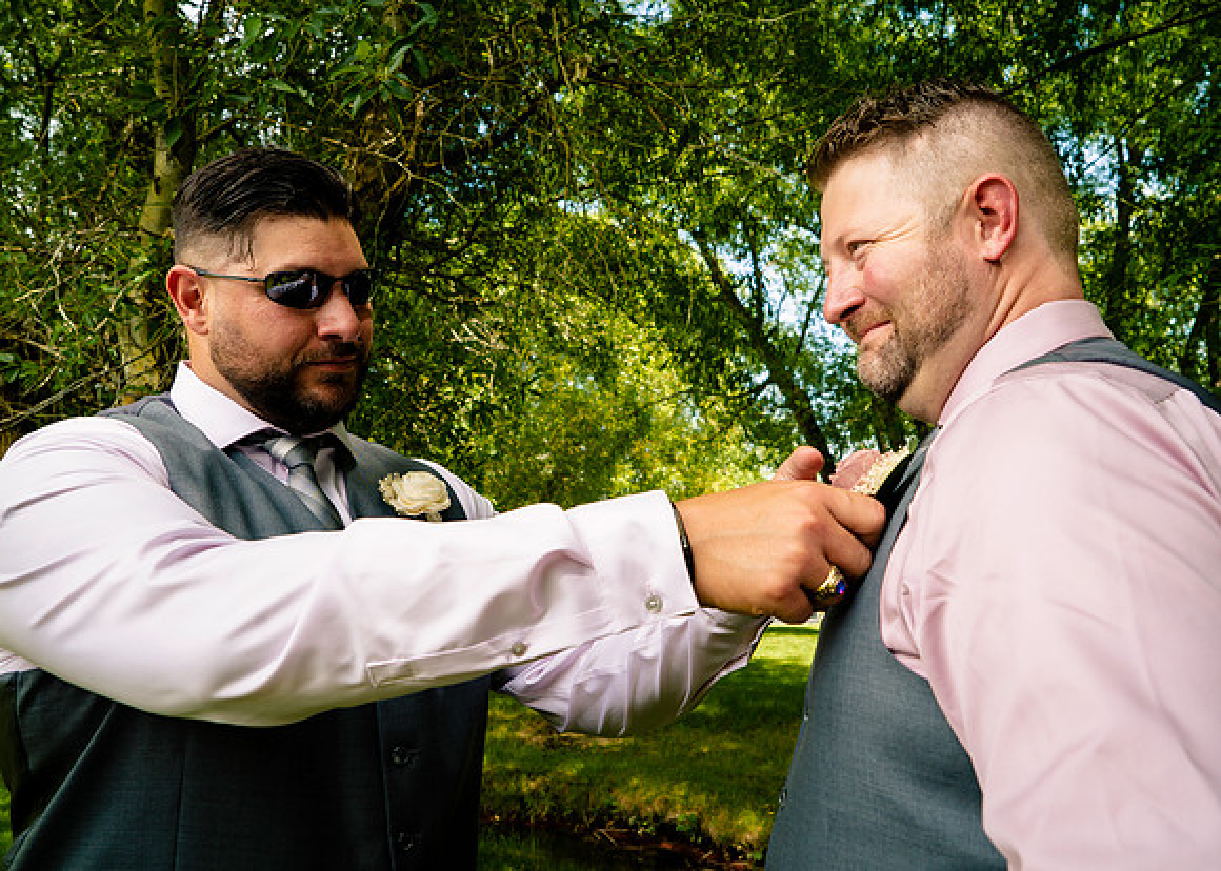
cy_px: 436
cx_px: 610
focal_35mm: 28
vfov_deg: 48.0
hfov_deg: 63.9
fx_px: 980
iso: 100
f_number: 7.1
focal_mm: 27
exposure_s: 1/100
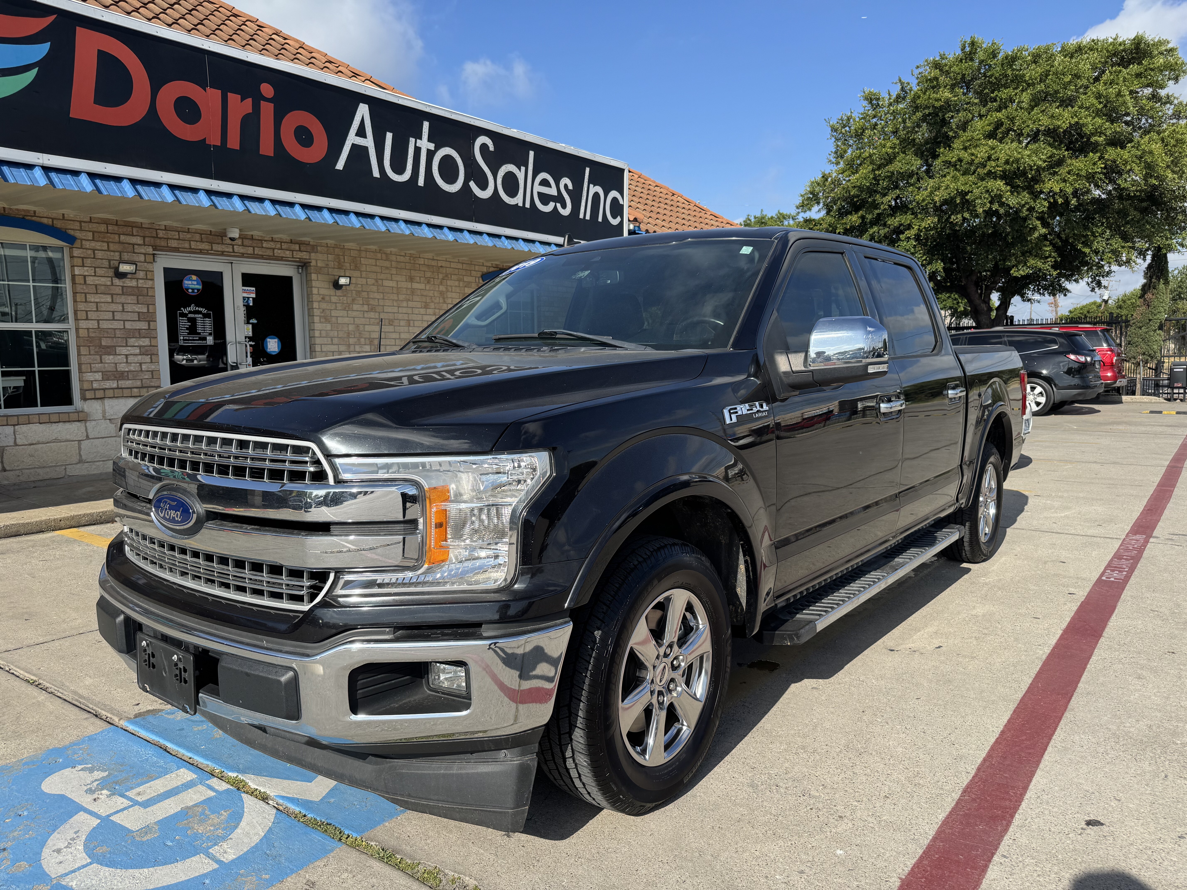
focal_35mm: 24
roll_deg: -0.1
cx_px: 594
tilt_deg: -7.6
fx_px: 823
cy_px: 445
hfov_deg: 71.6
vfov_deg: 56.8
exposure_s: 1/3597
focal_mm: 6.76
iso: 80
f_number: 1.78
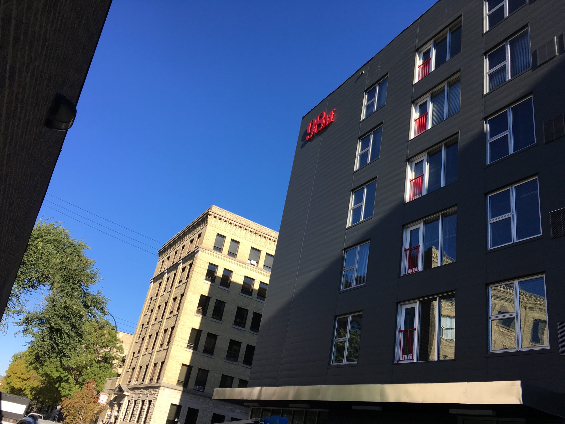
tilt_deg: +25.8
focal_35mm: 29
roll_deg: -10.9
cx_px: 282
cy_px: 212
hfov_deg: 61.7
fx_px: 473
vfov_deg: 48.2
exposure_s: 1/884
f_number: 2.2
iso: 25
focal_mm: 4.15
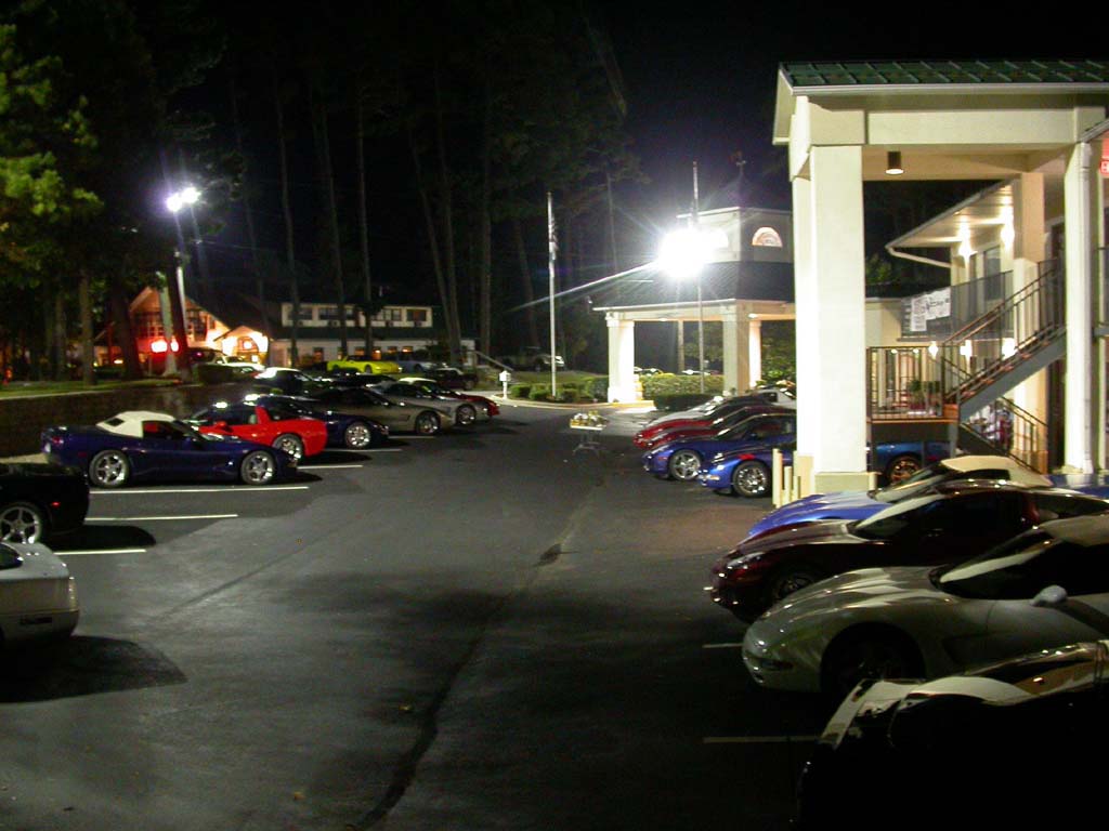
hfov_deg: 49.0
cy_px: 416
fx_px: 1217
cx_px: 554
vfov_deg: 37.7
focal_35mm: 38
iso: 400
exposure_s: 1/3.9
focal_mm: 7.85
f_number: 2.6
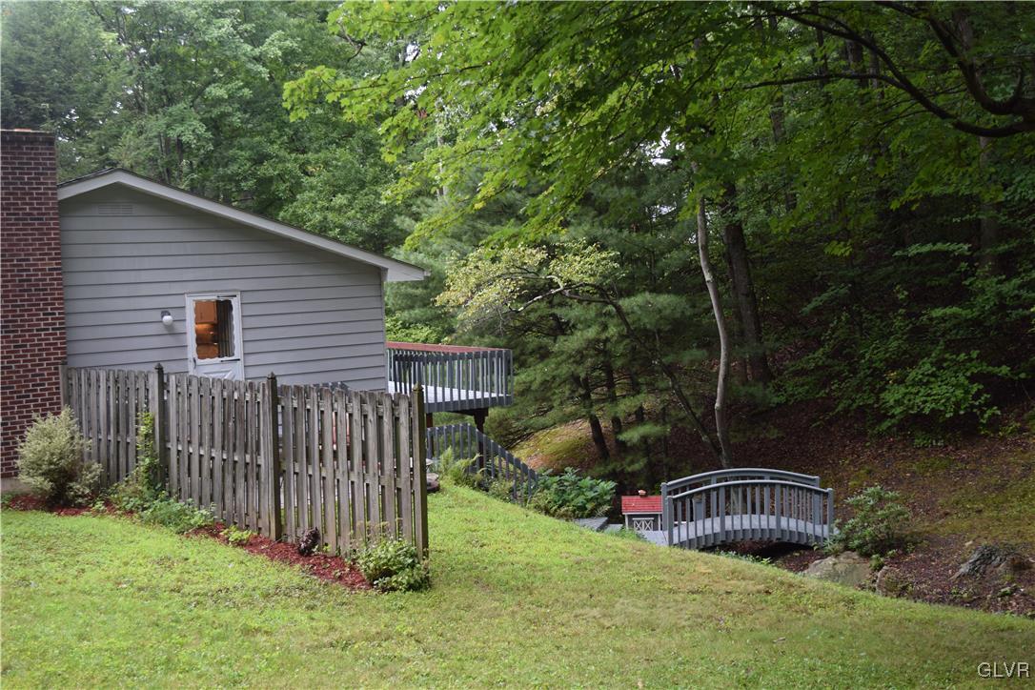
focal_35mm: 39
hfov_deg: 49.6
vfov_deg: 34.2
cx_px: 518
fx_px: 1121
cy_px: 345
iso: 400
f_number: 5.6
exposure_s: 1/125
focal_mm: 26
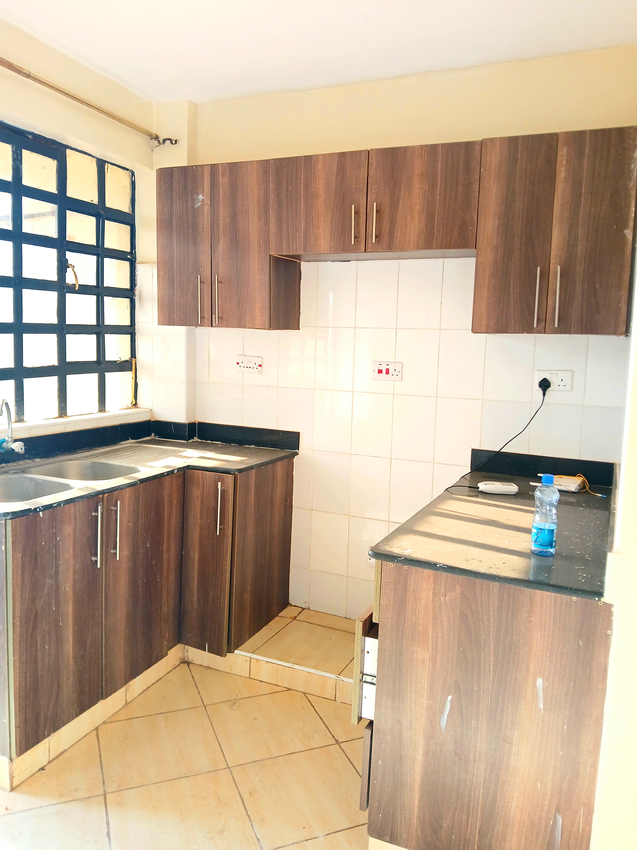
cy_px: 425
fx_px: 638
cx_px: 318
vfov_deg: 67.3
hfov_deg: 53.1
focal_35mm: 26
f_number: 1.8
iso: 80
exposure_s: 1/50.3
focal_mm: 3.98
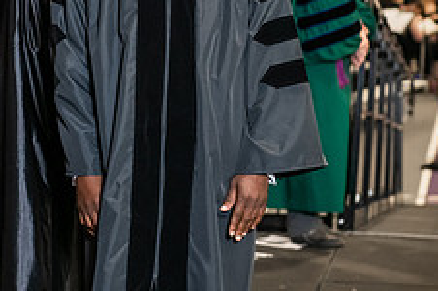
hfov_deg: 11.4
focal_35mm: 180
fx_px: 2187
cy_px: -16
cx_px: 174
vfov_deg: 7.6
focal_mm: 70
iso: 2000
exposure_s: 1/200
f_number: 4
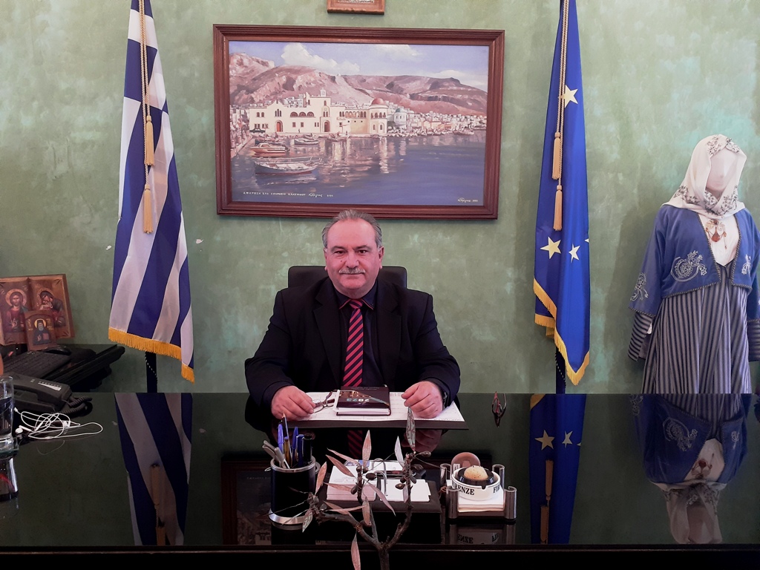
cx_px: 380
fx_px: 593
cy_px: 285
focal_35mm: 27
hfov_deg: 65.3
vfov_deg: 51.4
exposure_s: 1/25
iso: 250
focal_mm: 3.6
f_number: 1.9
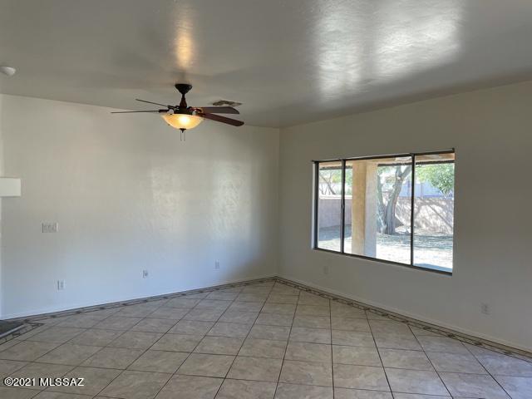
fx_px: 400
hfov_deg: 67.3
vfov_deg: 53.1
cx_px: 266
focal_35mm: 26
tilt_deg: -0.7
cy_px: 200
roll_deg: -0.8
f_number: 1.6
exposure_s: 1/120
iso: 64
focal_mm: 4.2
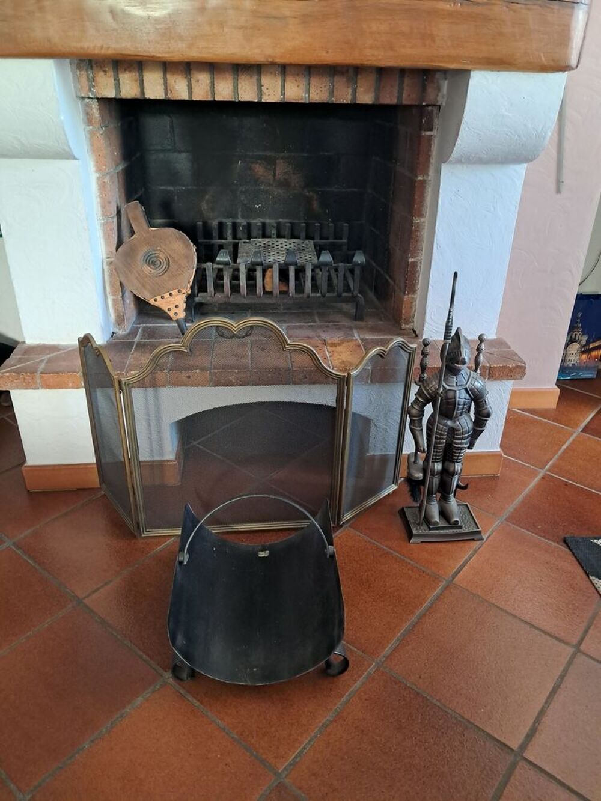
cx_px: 300
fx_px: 625
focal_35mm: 27
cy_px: 400
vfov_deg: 65.3
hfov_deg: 51.4
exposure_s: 1/33
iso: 500
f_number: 1.8
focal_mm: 4
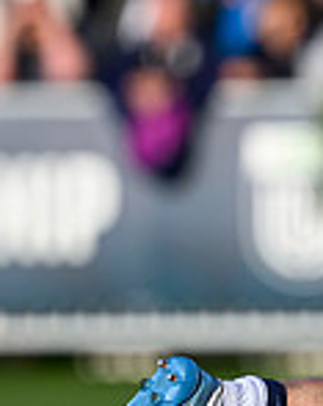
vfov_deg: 0.8
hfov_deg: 0.6
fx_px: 29835
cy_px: 56
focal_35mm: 2489
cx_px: 789
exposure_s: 1/10000
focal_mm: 400
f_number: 3.5
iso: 800
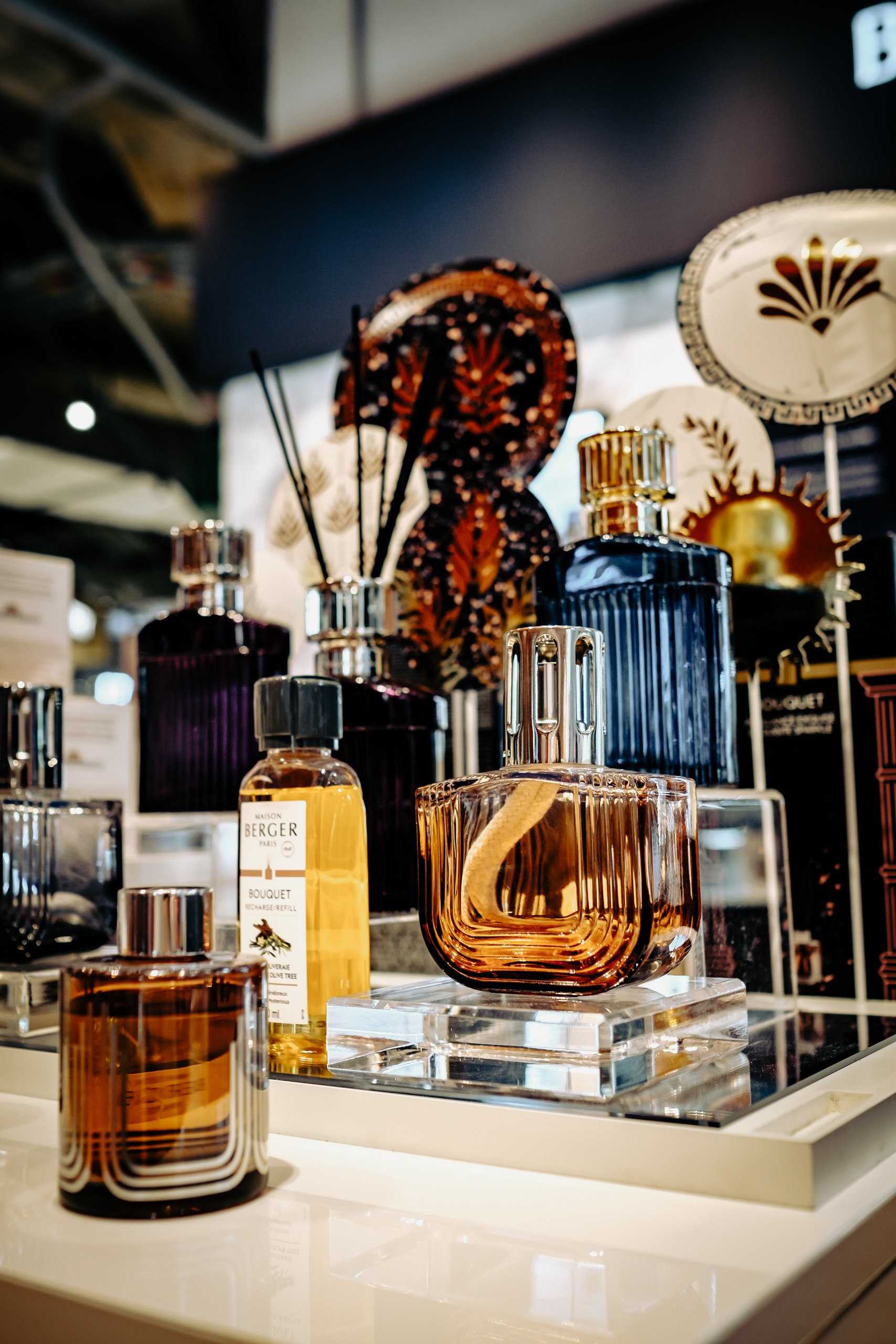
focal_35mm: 35
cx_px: 448
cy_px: 672
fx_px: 1306
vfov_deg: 54.4
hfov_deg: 37.9
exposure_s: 1/125
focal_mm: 23
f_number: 2.8
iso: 200
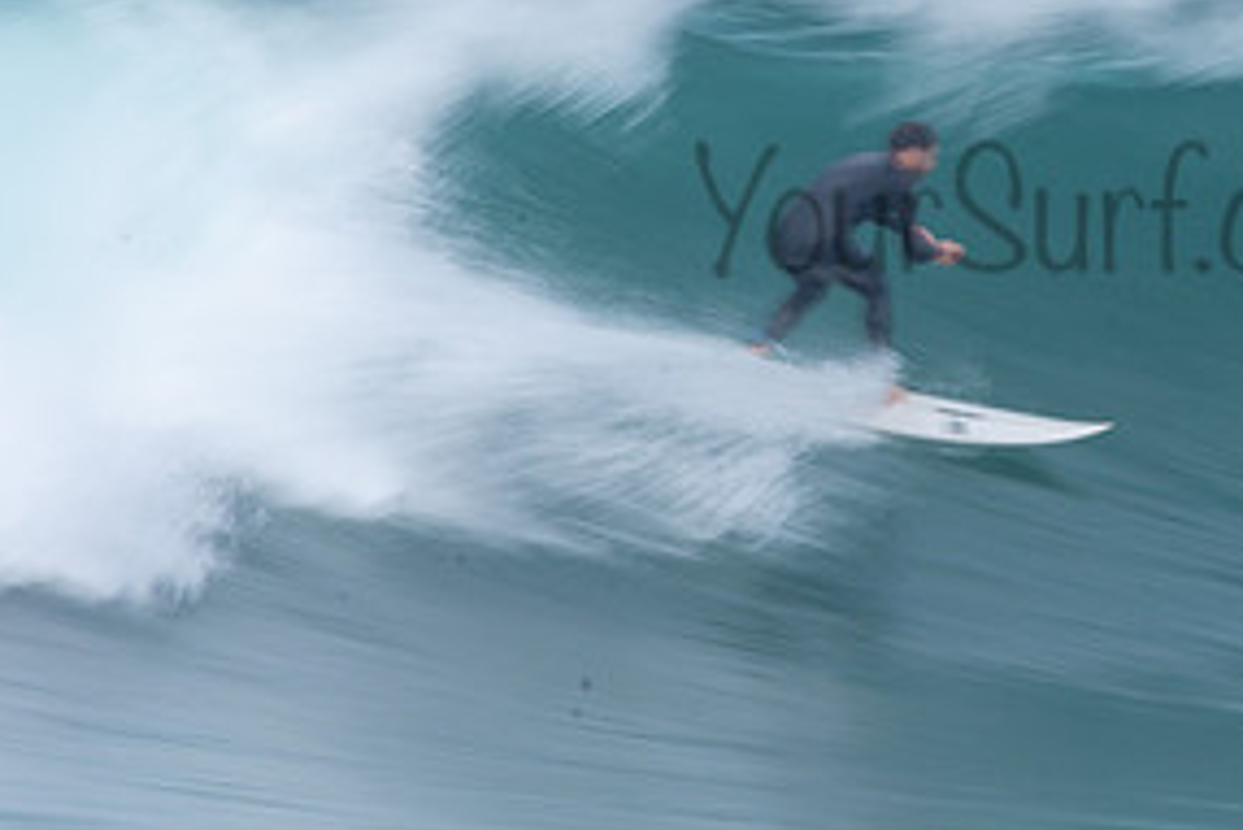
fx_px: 52506
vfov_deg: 0.9
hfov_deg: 1.4
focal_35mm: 1520
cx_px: 1143
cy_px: 172
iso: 100
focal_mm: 500
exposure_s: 1/20
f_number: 22
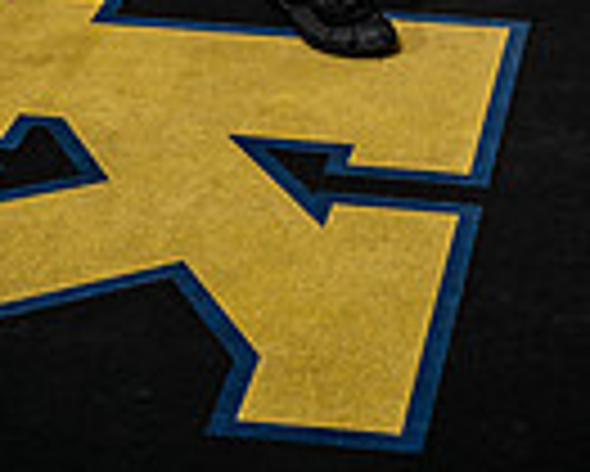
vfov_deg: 10.6
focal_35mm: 132
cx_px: 509
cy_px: -521
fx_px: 2307
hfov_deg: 14.5
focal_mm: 41
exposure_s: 1/250
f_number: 5.6
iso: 160
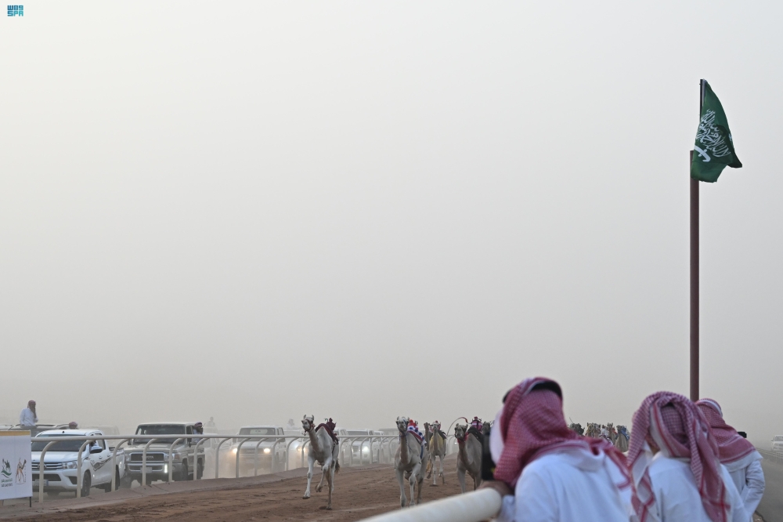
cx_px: 392
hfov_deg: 18.4
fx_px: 2413
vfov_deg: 12.3
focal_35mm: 111
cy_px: 261
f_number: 6
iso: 1250
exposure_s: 1/800
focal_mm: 74
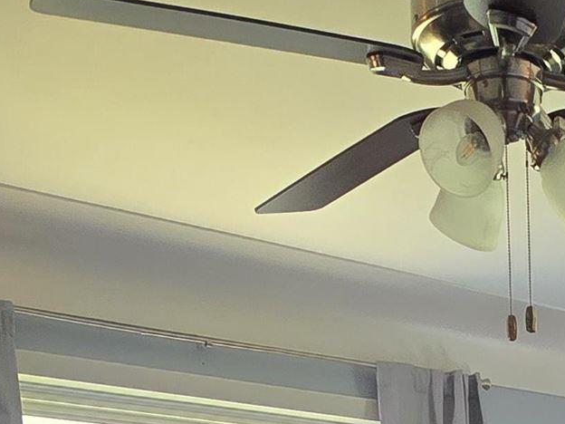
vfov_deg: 16.2
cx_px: 644
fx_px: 1045
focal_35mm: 64
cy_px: 904
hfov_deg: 27.3
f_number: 2.2
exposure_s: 1/60
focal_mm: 2.2
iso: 200
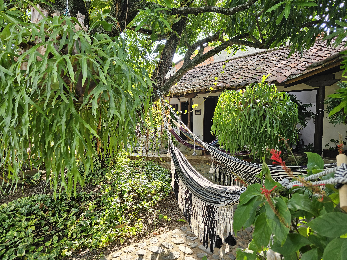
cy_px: 130
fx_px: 231
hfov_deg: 73.9
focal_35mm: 23
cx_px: 174
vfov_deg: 58.9
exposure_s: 1/180
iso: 50
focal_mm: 6.3
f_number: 1.7
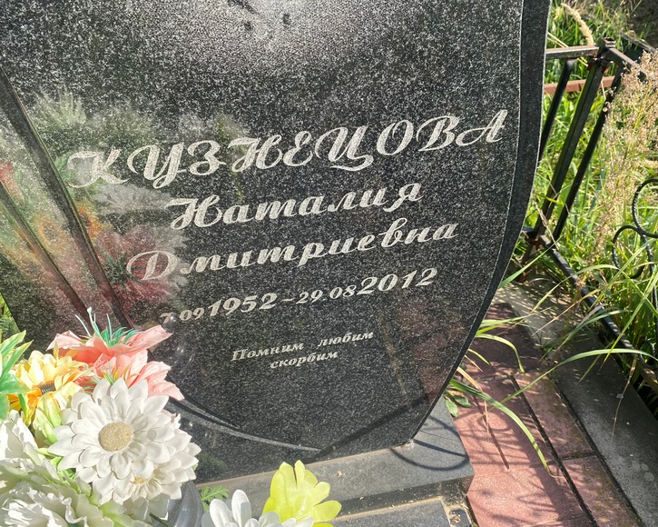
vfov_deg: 51.5
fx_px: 545
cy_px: 270
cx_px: 332
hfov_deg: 62.2
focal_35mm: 28
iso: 32
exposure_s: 1/782
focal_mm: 4.25
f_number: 1.8
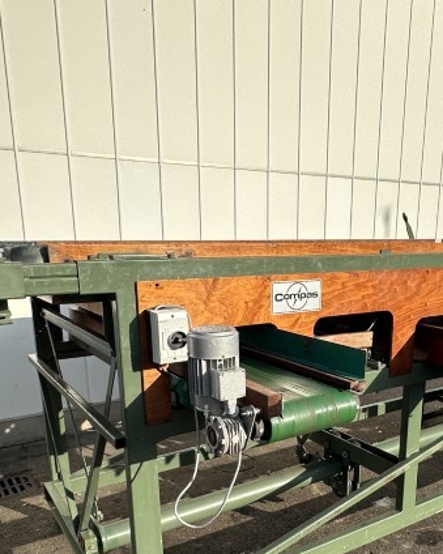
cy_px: 375
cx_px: 284
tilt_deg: -15.4
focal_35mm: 33
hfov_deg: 44.1
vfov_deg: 53.0
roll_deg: +0.0
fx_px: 541
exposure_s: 1/1855
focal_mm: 2.22
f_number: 2.2
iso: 50
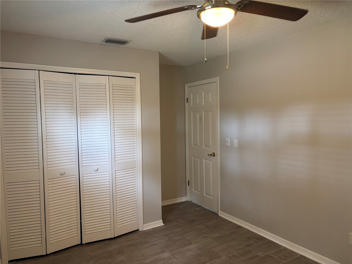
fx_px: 264
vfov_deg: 53.1
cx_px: 176
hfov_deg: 67.3
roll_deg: +1.1
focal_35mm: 26
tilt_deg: -4.3
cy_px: 132
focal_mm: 5.96
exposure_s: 1/60
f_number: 1.6
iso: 250
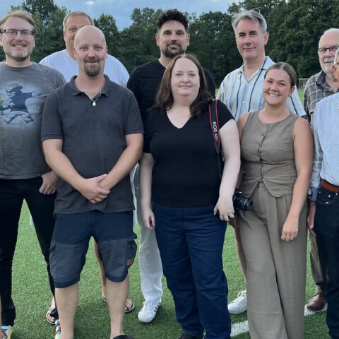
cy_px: 162
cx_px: 187
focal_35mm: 49
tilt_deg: -8.5
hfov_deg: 34.6
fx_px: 543
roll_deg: +0.5
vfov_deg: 34.7
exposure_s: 1/121
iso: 100
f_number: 1.6
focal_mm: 5.1
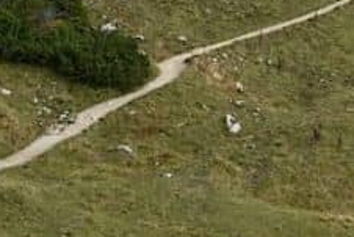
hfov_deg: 10.9
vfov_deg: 7.3
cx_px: 545
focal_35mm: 181
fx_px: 1781
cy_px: -242
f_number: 5.6
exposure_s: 1/250
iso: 100
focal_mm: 40
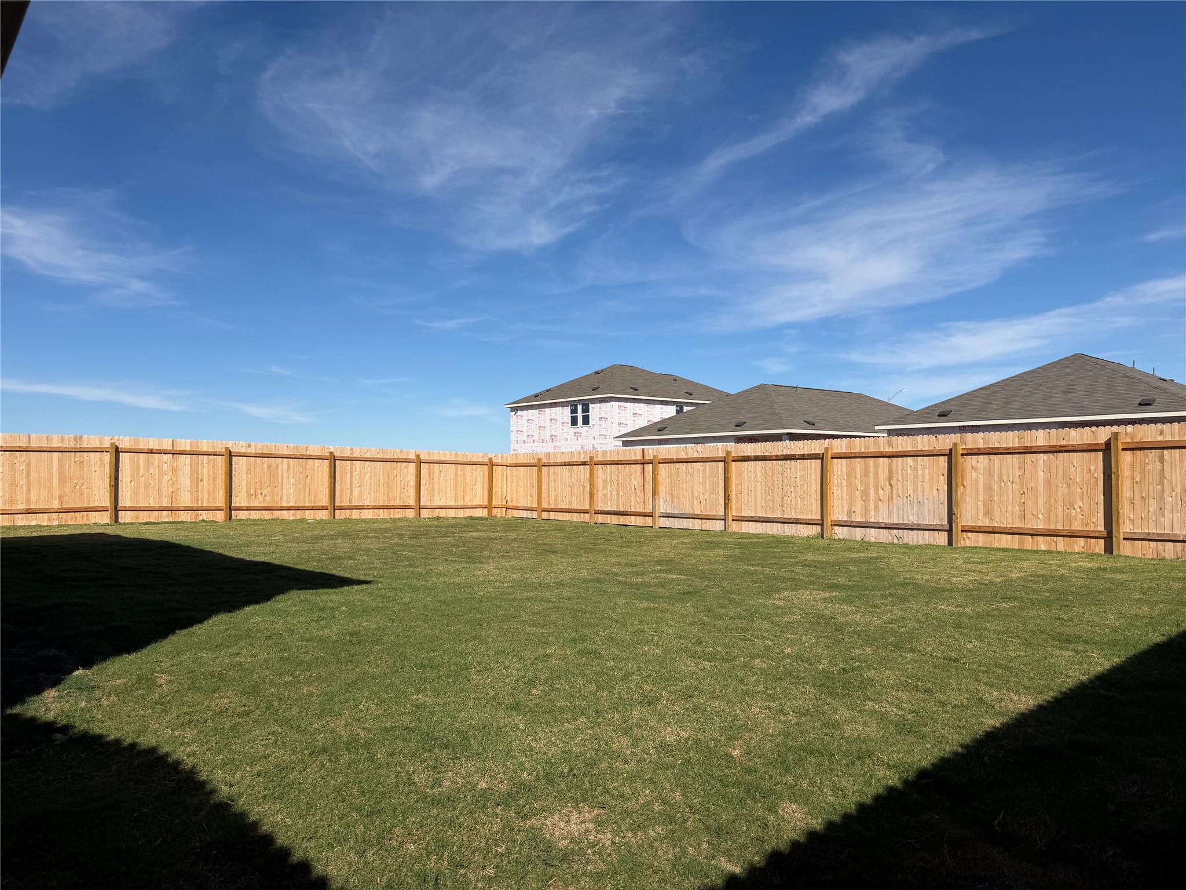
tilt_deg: +1.4
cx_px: 593
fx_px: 822
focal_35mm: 24
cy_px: 445
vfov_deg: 56.8
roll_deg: +0.7
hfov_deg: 71.6
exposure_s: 1/8130
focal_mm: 6.76
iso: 80
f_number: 1.78
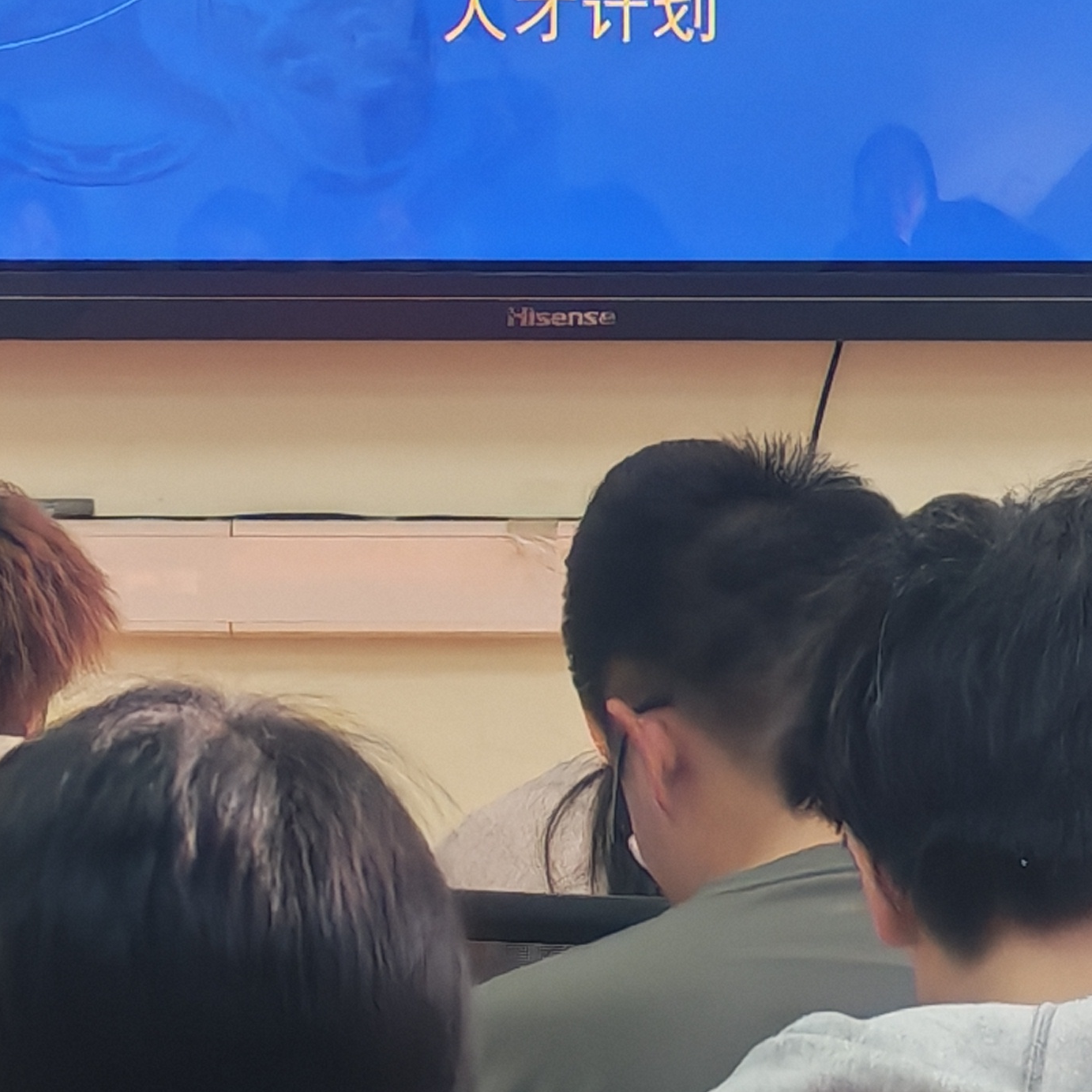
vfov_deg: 6.9
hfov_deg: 6.9
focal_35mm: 254
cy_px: -5
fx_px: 9065
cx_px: 475
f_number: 1.9
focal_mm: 6.12
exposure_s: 1/100
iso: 1000
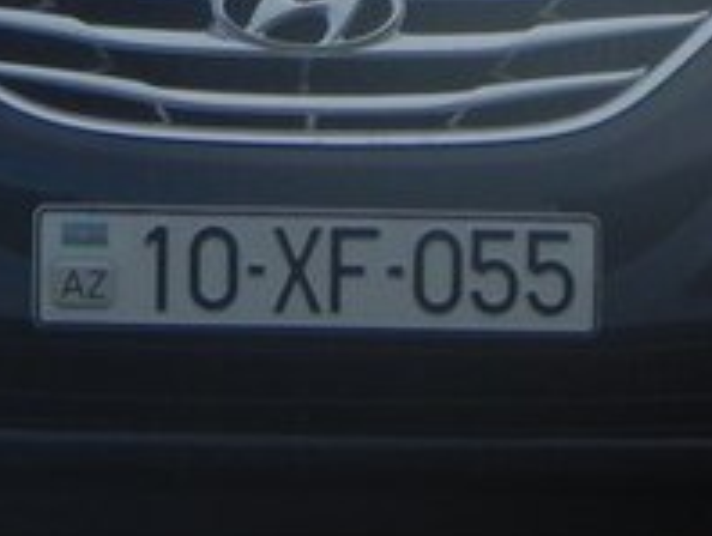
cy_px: -77
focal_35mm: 969
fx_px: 19955
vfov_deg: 1.5
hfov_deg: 2.0
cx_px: 0
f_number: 8
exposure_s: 1/433
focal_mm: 51.8
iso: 160
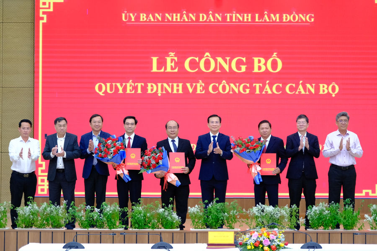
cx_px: 188
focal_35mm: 91
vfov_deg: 15.0
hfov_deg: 22.4
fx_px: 953
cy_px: 126
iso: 1600
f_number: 4
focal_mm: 60.8
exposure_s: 1/160
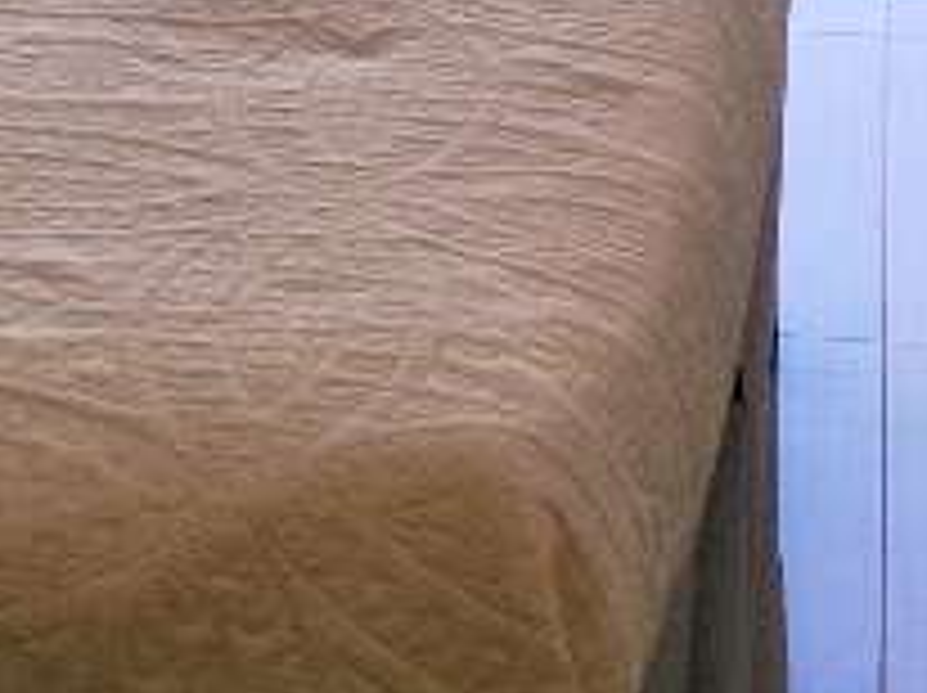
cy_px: -1775
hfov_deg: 11.3
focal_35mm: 175
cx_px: 310
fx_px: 4681
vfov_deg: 7.0
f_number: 1.7
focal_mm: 5.24
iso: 52
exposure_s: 1/520
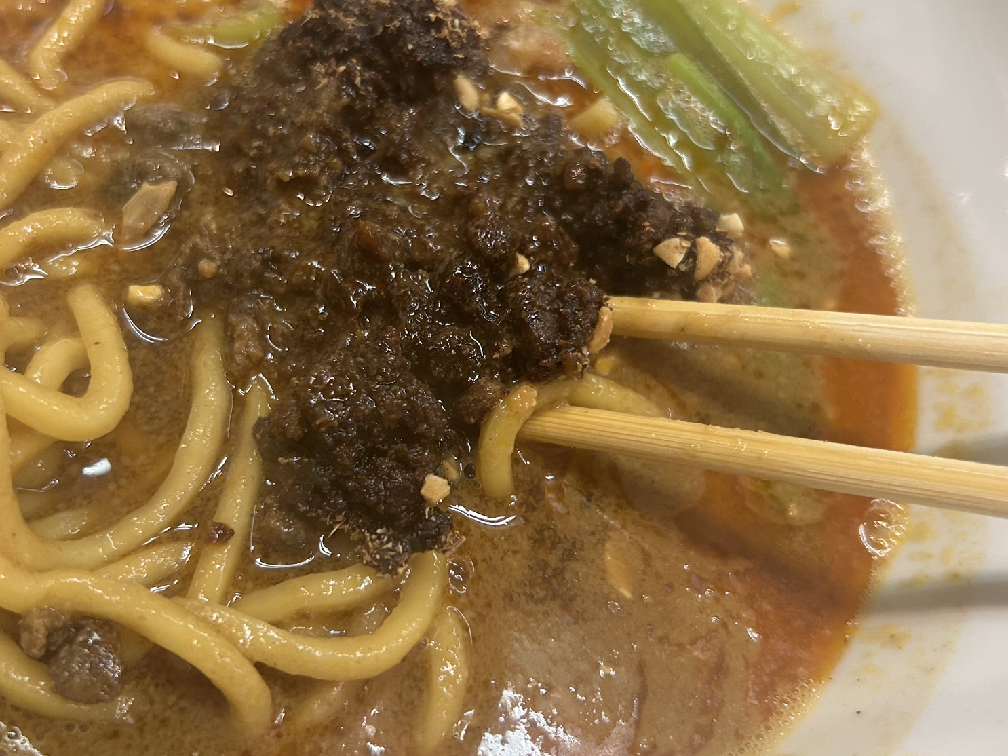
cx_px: 442
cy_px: 366
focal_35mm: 35
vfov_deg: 40.7
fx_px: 1019
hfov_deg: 52.5
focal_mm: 5.7
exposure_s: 1/60
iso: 160
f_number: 1.5
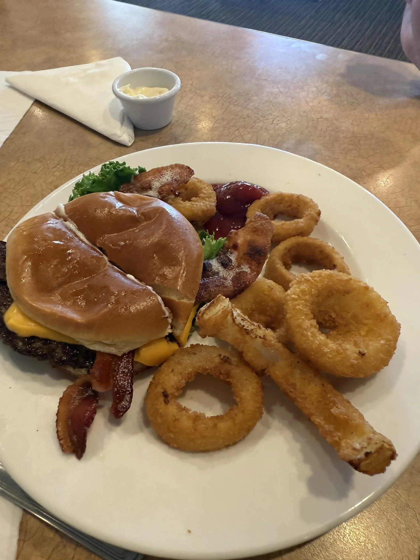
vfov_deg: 71.6
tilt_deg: -51.3
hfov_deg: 56.8
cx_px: 210
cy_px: 280
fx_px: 388
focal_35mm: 24
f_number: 2.2
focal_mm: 2.22
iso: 320
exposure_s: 1/60
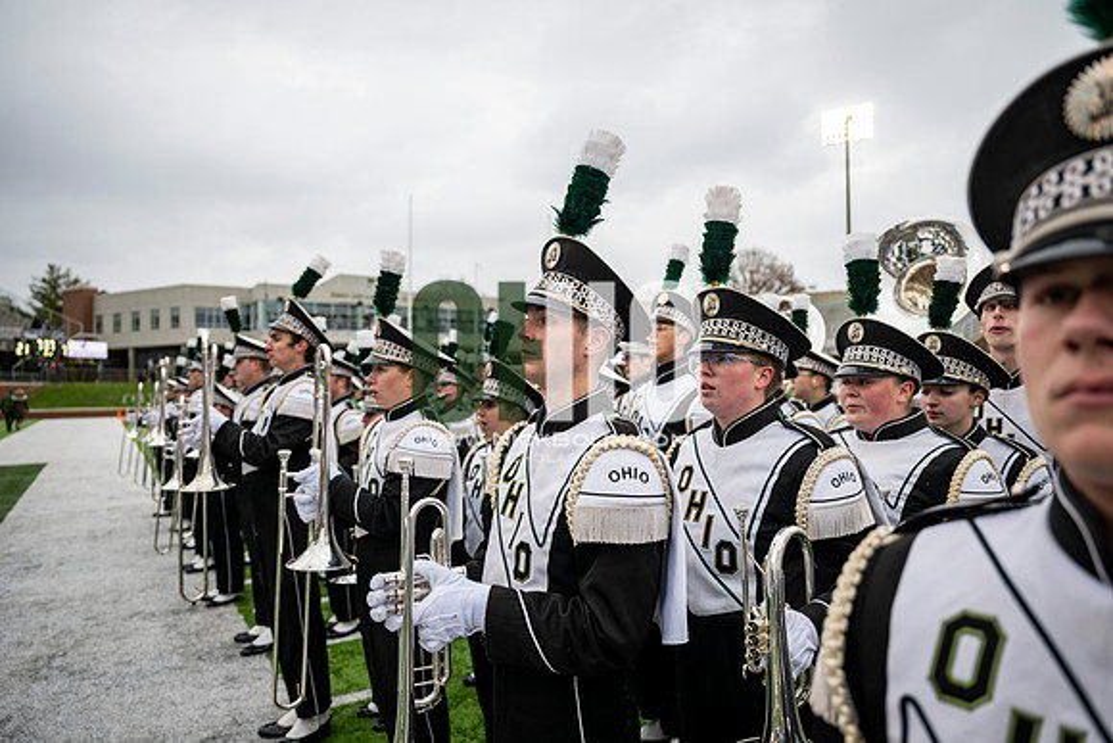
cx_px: 556
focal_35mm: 24
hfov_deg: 73.7
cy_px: 372
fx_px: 742
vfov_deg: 53.2
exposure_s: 1/500
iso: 100
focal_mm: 24
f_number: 2.8
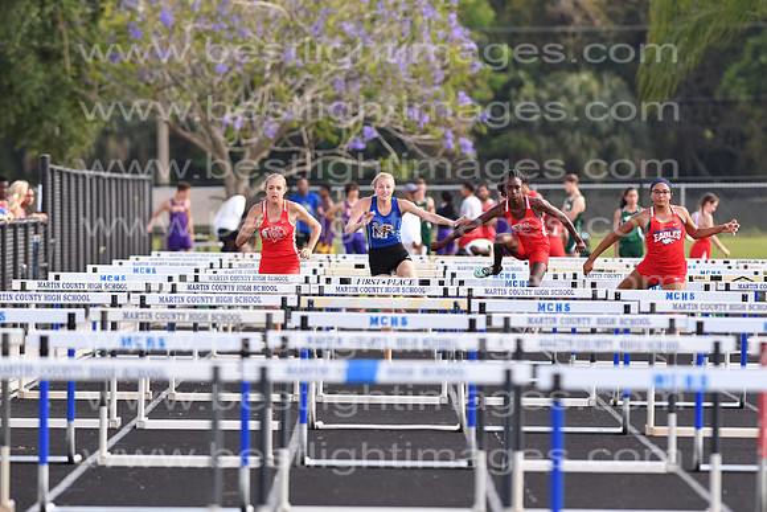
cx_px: 384
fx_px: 9589
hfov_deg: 4.6
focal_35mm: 450
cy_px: 256
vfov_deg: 3.1
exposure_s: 1/1000
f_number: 5.6
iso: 400
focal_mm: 300
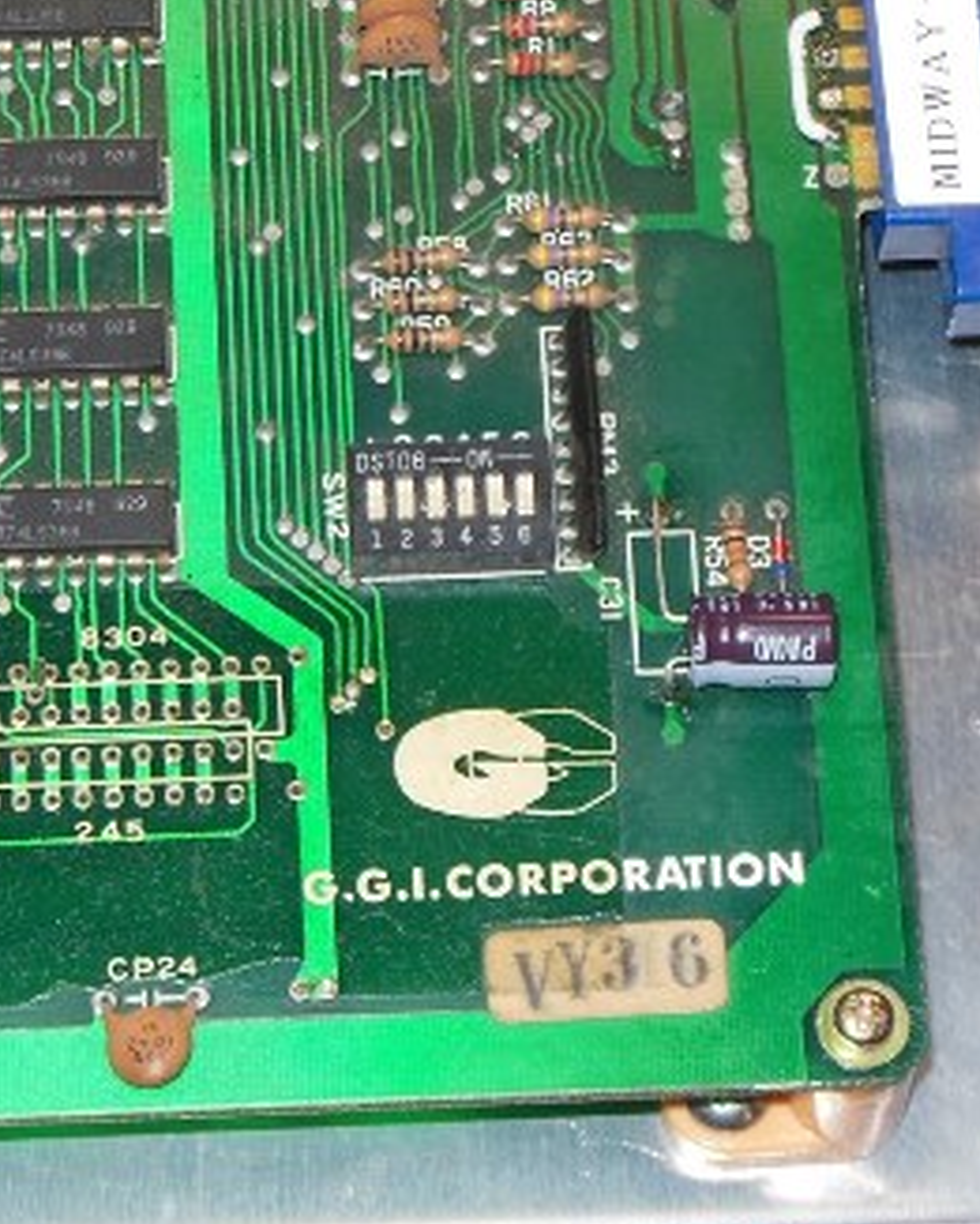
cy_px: 616
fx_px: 3696
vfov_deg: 18.8
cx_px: 571
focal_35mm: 102
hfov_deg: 15.1
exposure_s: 1/60
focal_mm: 13.6
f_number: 4.4
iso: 200
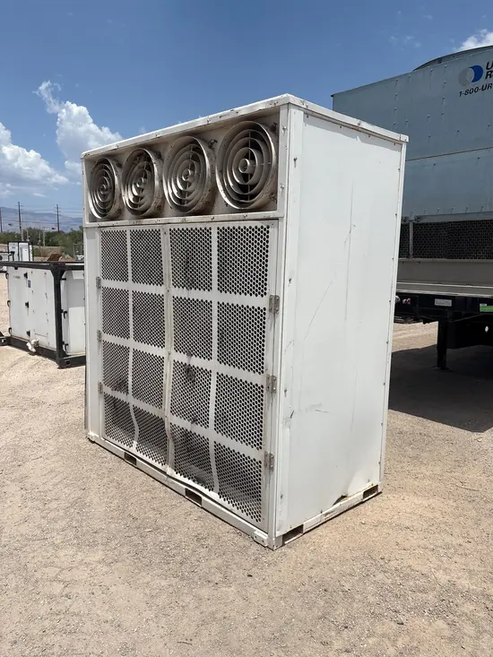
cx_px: 246
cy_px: 328
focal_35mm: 26
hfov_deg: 53.1
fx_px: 494
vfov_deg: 67.3
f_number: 1.6
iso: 50
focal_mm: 5.96
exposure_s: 1/8850
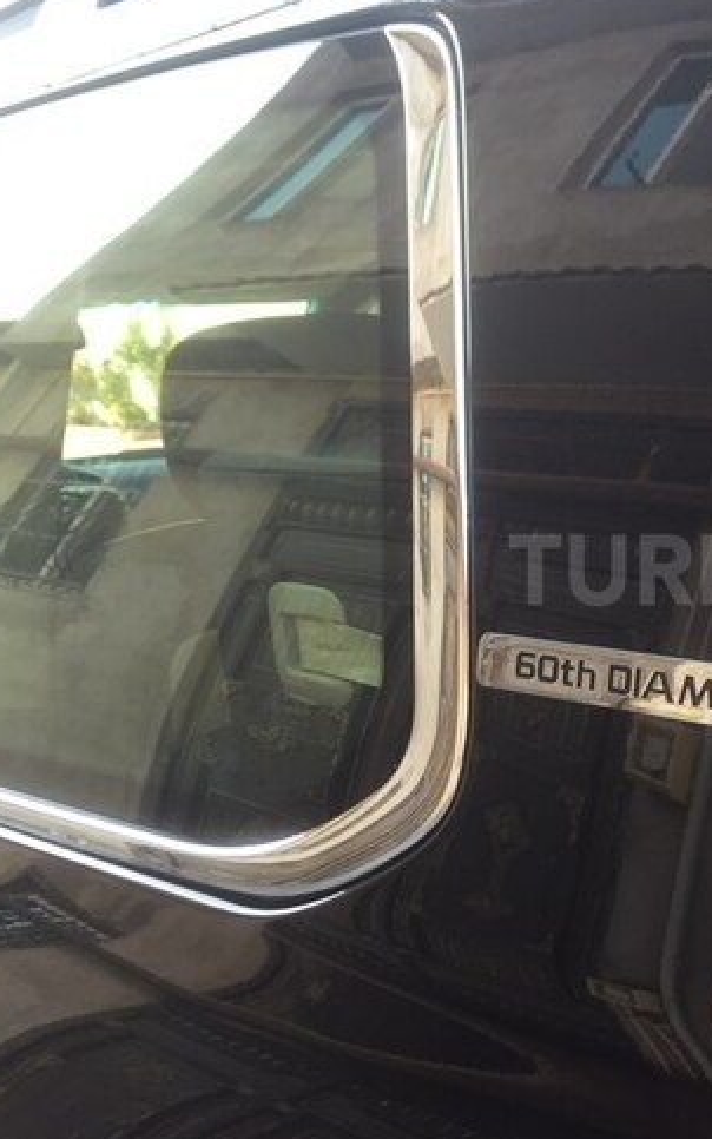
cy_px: 570
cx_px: 750
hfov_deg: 28.2
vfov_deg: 47.2
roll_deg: +3.1
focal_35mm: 42
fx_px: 1304
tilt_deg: -11.9
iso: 32
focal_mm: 4.15
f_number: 2.2
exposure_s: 1/132
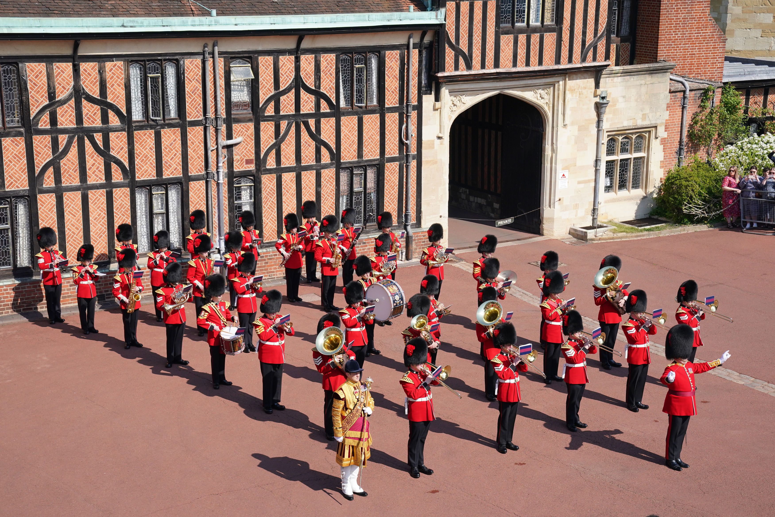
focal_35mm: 60
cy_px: 258
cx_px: 388
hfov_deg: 33.4
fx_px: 1292
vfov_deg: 22.6
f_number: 8
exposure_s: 1/1250
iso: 640
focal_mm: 60
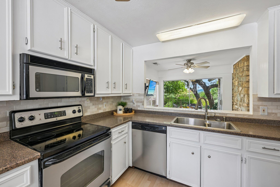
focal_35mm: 15
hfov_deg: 100.4
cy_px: 94
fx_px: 117
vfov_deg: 77.3
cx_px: 140
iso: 100
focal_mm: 15
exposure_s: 1/20
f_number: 6.7
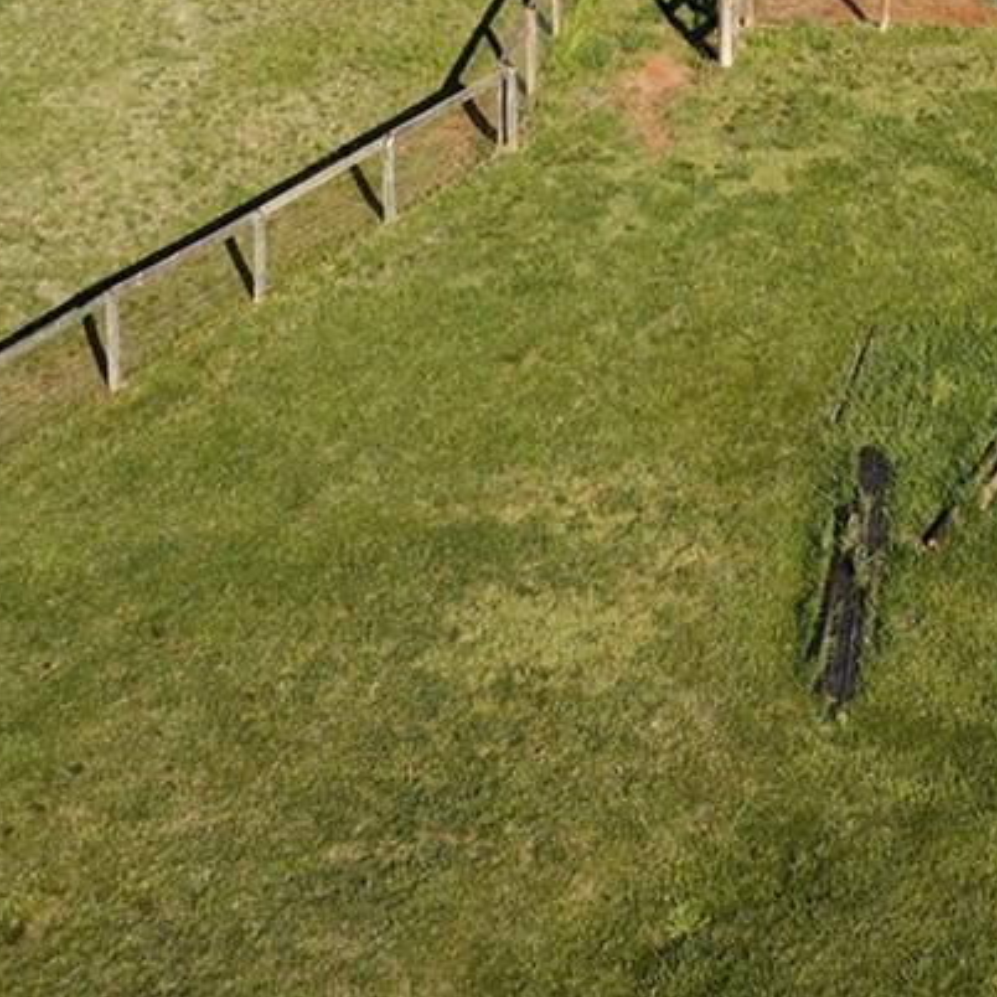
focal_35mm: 108
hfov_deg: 16.0
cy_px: -869
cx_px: 754
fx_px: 3519
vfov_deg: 14.1
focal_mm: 12.29
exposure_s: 1/800
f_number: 4.5
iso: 100
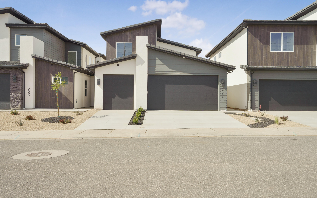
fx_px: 251
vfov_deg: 43.1
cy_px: 99
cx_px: 161
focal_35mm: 29
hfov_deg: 64.6
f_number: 9
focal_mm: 28
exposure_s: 1/500
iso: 250
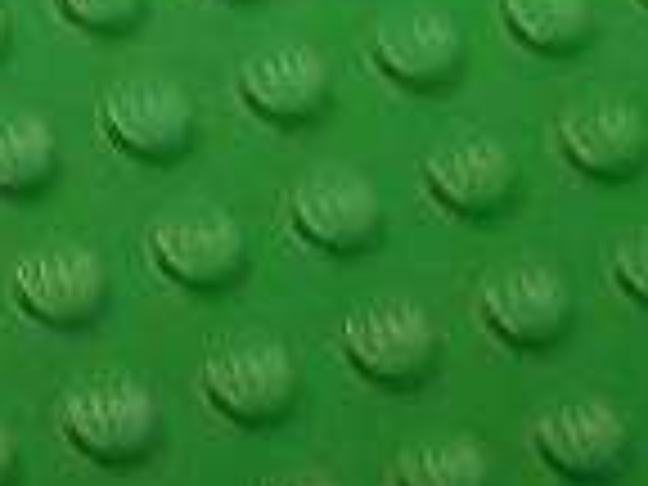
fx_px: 5073
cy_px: -1215
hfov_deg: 7.1
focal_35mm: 271
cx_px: -630
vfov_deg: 5.1
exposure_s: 1/4.4
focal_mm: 6.3
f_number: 2.9
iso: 79
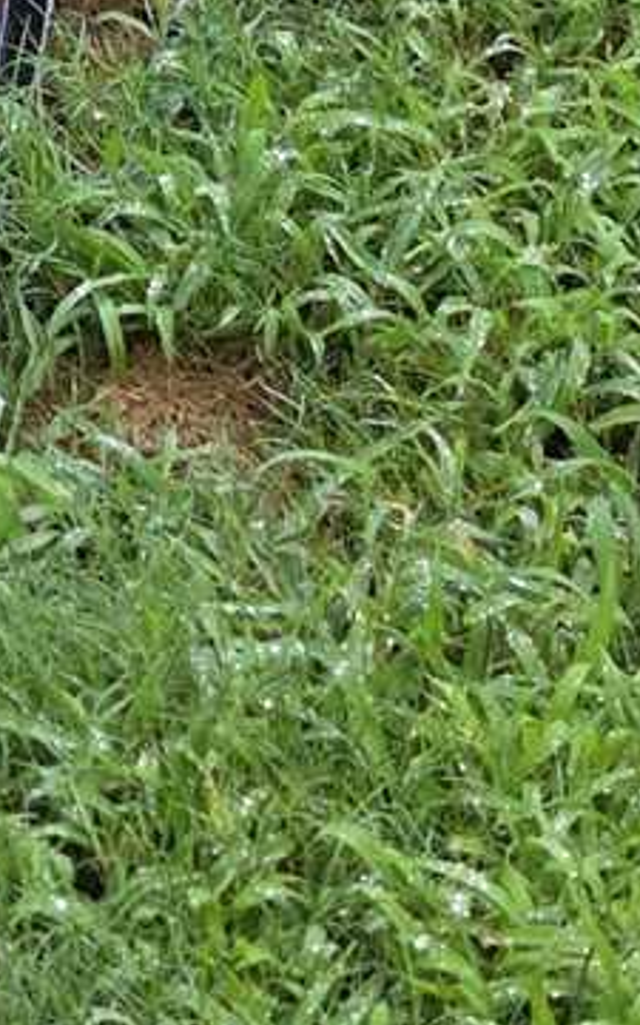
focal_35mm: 156
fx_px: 4354
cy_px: -1147
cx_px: -1357
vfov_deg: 11.7
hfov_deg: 7.3
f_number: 1.7
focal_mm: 6.3
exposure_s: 1/359
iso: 40
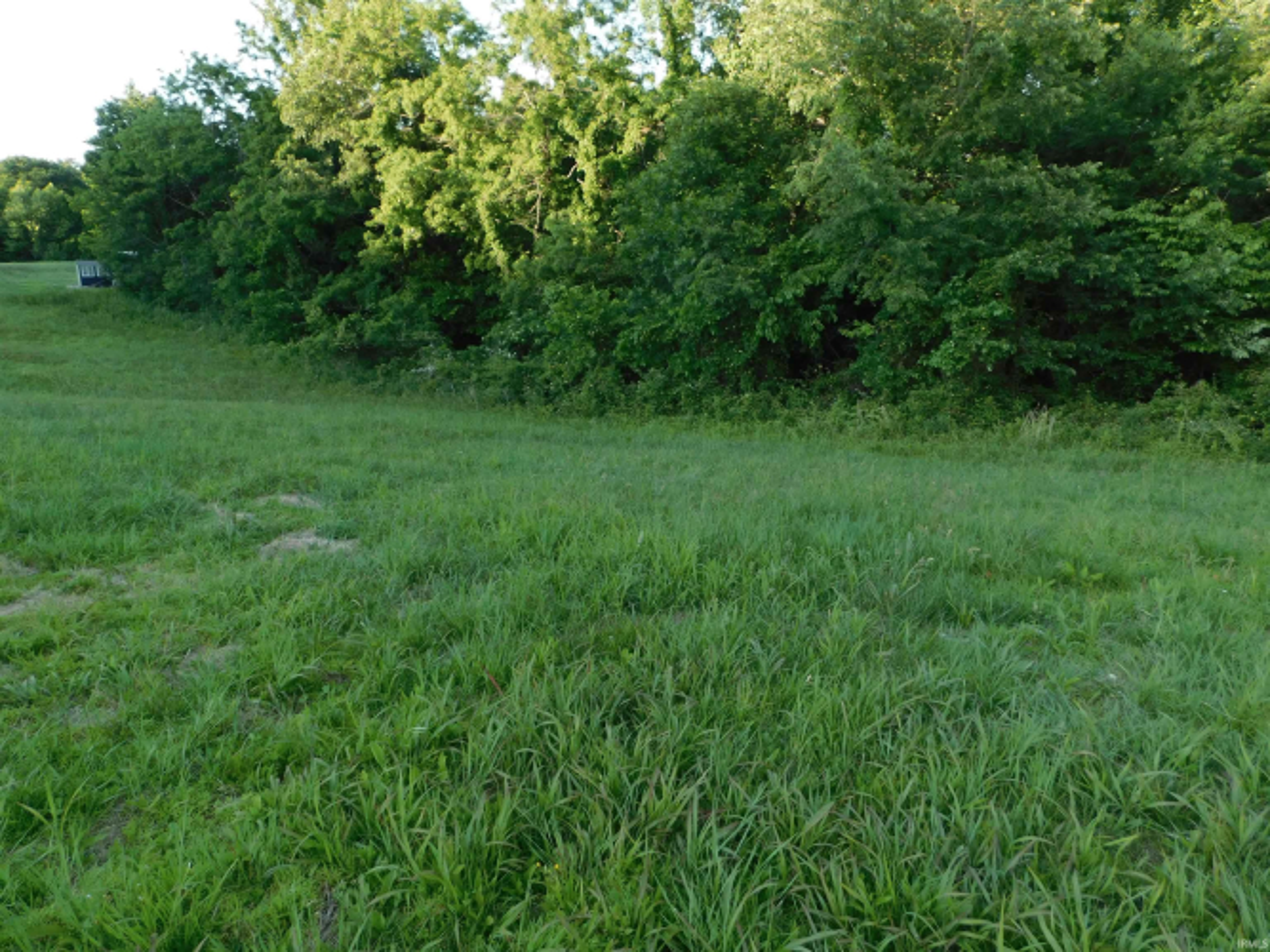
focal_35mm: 23
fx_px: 844
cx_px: 635
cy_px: 476
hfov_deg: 73.9
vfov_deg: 58.9
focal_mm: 4
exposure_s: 1/160
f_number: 3
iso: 125
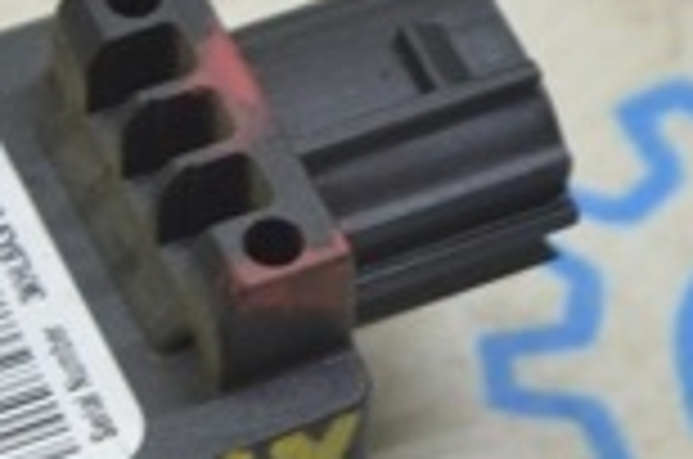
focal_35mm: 343
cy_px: 254
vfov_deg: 4.0
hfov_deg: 5.9
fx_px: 6591
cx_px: -702
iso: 400
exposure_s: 1/20
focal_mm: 55
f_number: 5.6
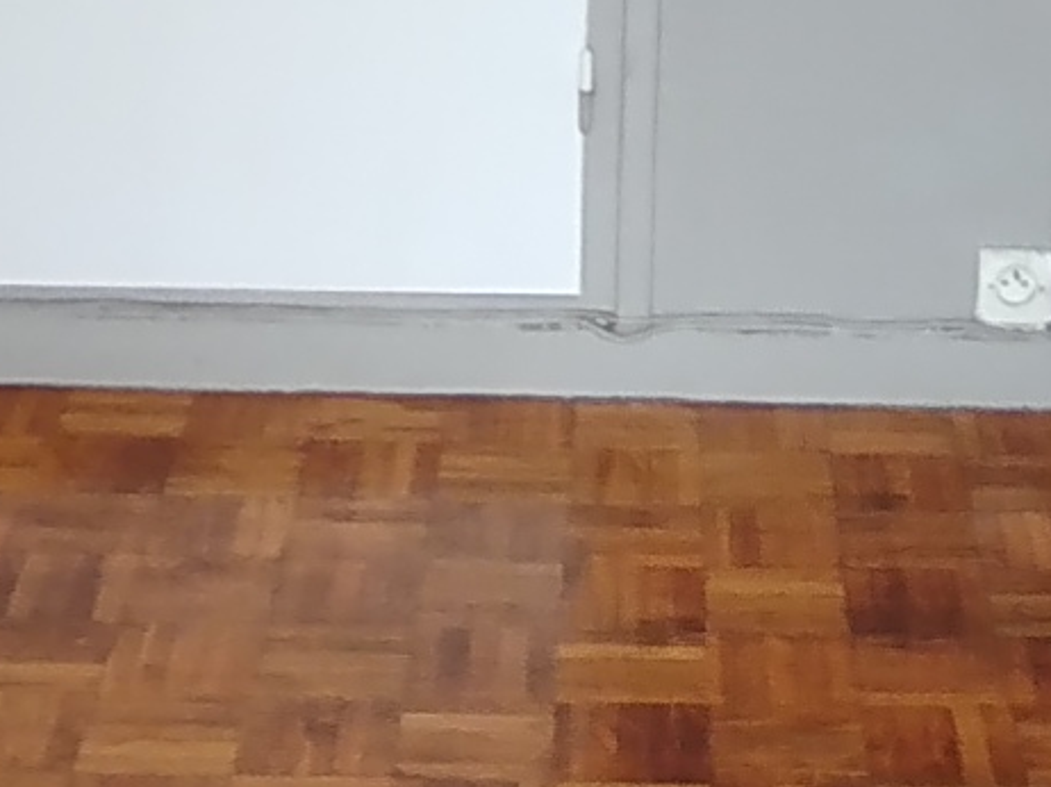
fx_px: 3217
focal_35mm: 106
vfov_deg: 13.0
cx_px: 767
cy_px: -500
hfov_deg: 18.5
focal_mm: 1.65
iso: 100
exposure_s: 1/33
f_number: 2.2
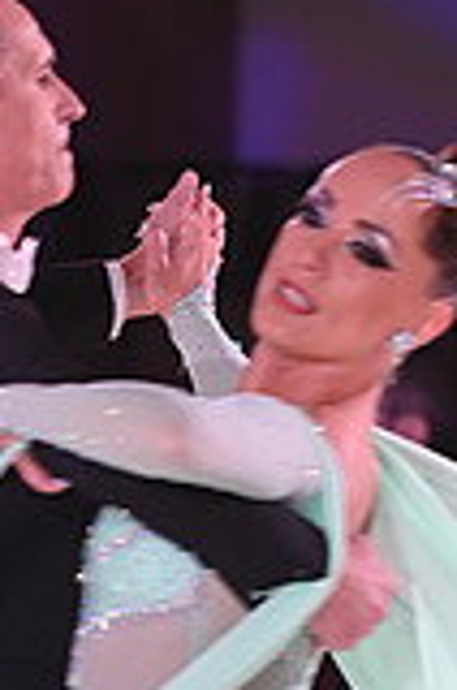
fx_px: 13903
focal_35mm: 727
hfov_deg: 1.9
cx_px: 75
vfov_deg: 2.8
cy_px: 845
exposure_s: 1/200
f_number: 5
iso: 1000
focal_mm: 200
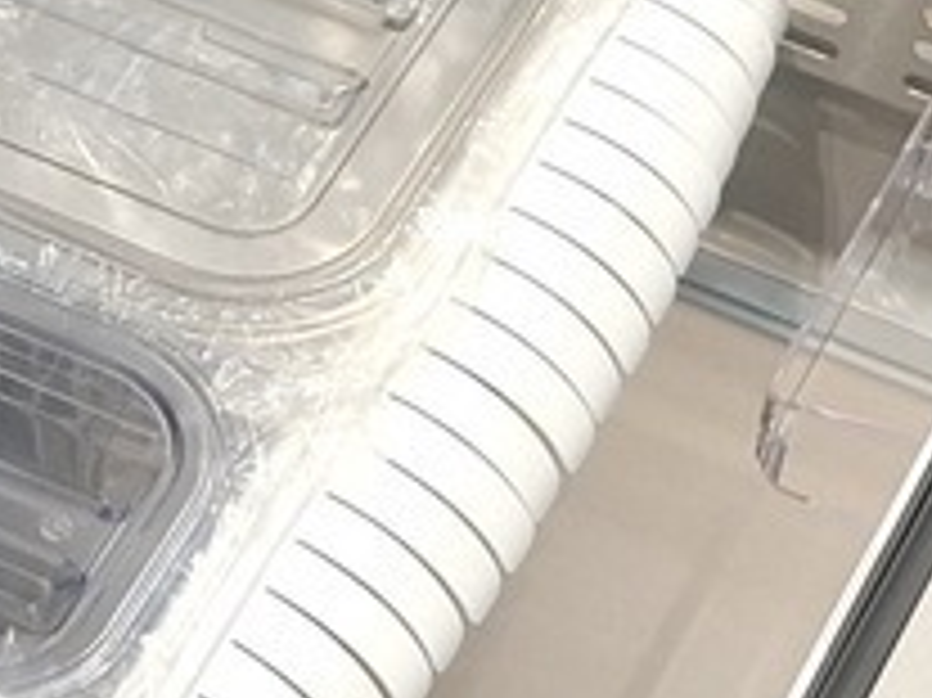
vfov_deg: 9.2
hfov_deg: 12.2
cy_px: 653
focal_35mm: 160
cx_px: -95
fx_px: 4305
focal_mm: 5.54
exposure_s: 1/33
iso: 400
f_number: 1.8
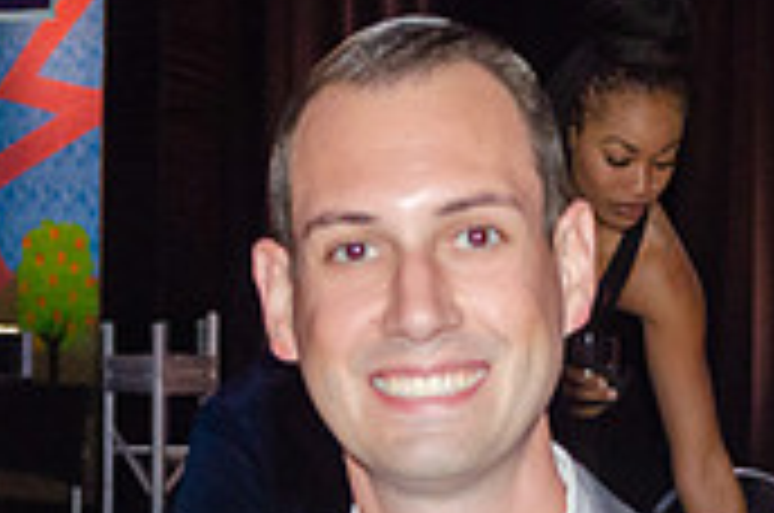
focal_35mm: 213
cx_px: 198
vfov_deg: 6.4
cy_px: 684
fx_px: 4571
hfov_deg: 9.7
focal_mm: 42
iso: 2500
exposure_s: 1/60
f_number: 5.3
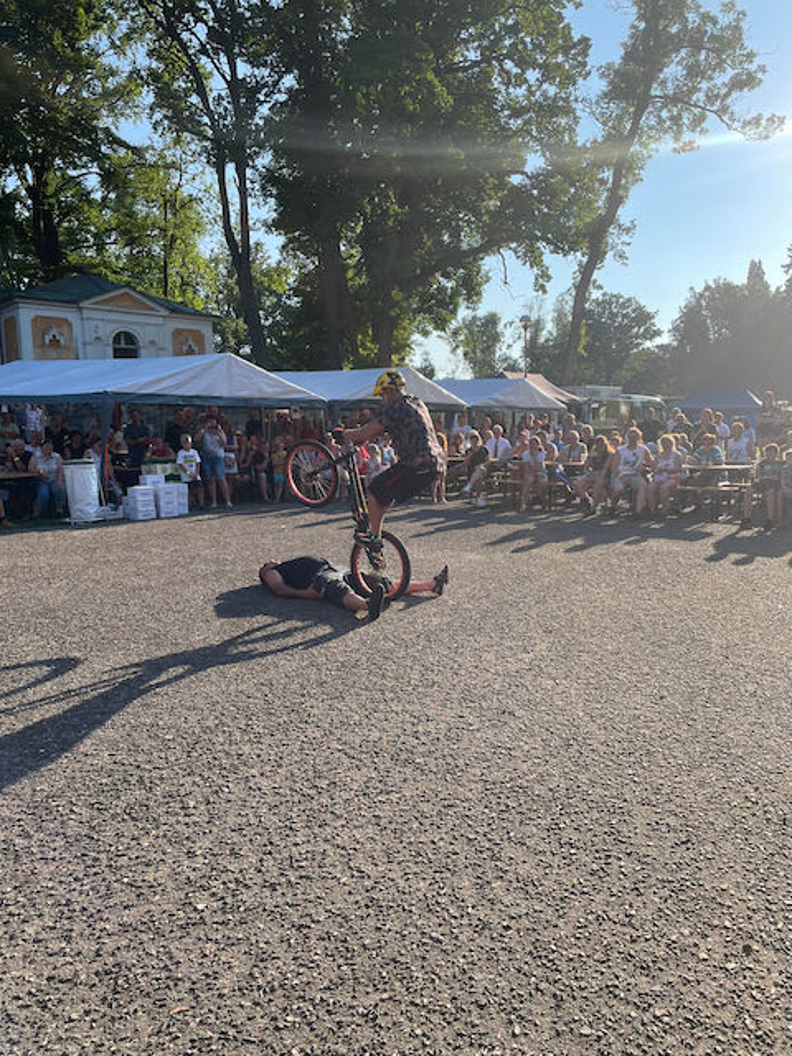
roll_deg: +3.2
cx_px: 396
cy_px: 528
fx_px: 793
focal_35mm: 26
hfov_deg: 53.1
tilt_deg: -5.3
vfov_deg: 67.3
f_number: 1.6
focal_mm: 4.2
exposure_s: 1/1595
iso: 32
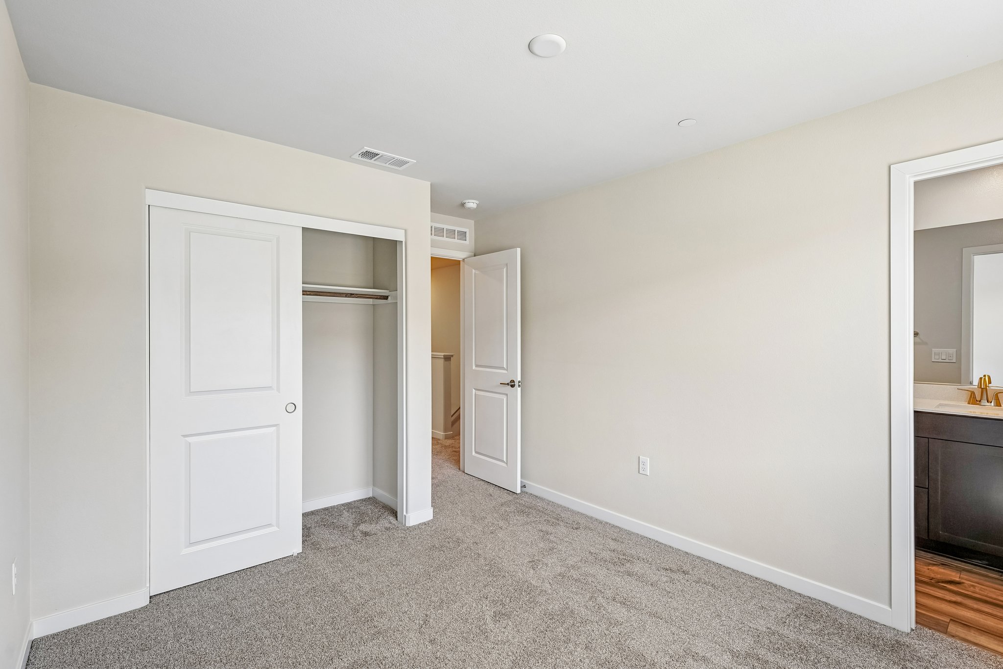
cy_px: 334
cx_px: 502
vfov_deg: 73.4
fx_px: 448
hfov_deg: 96.4
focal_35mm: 16
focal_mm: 16.1
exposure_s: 1/60
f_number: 8
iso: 400
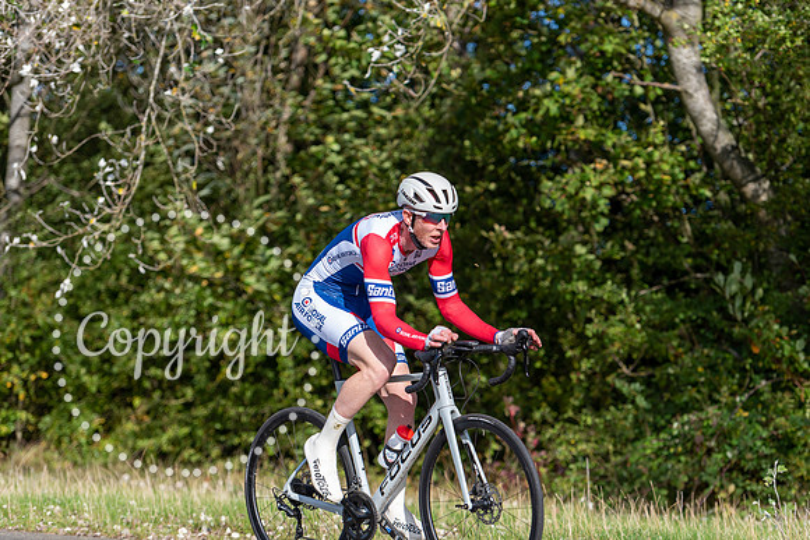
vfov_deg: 11.4
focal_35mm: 120
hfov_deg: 17.1
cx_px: 405
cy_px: 270
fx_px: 2701
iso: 160
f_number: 3.2
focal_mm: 120
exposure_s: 1/2000
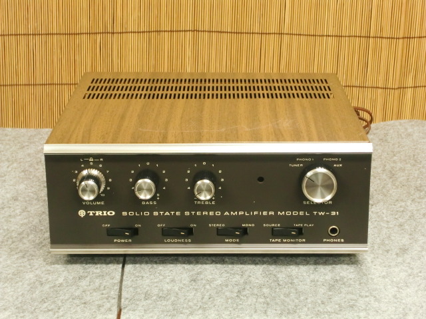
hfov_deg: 24.7
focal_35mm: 79
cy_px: 160
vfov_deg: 18.7
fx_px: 972
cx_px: 213
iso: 400
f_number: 4.6
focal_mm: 13.9
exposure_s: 1/25
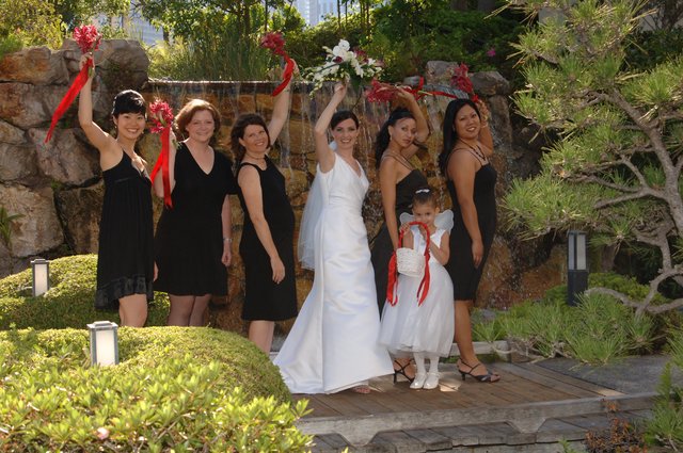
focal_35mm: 75
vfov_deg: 18.1
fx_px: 1421
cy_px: 226
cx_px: 342
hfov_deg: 27.0
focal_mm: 50
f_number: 8.5
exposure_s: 1/250
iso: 400
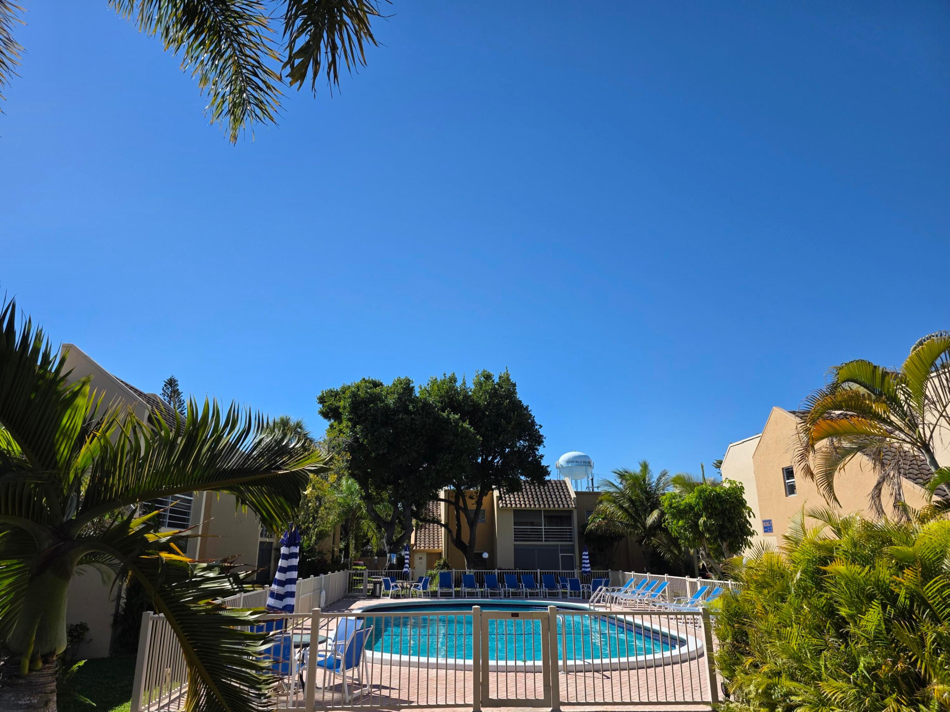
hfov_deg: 73.9
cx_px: 475
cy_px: 356
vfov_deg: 58.9
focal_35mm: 23
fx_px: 631
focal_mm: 6.3
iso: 80
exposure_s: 1/6150
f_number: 1.7
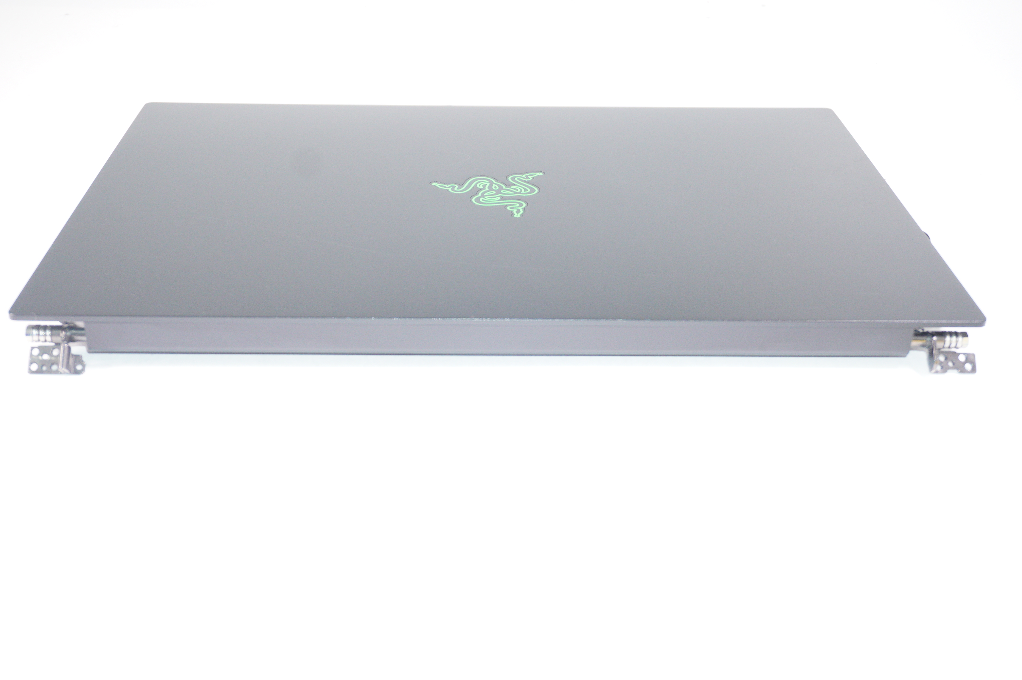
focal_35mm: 44
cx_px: 511
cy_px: 340
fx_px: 1234
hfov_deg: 45.0
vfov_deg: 30.8
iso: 1000
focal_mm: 29
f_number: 5.6
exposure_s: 1/160
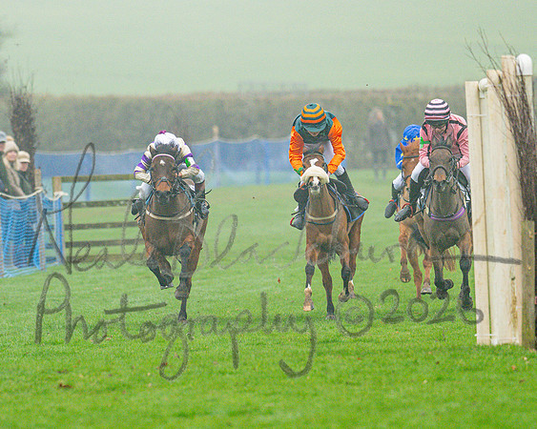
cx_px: 142
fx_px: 13151
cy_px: 225
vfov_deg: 1.9
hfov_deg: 2.3
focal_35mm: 828
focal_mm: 400
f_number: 5
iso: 800
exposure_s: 1/1250
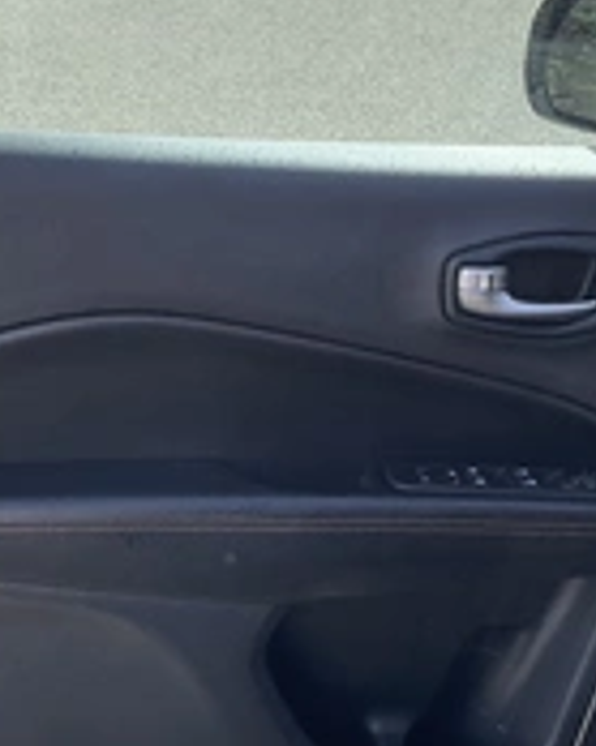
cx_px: 279
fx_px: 1434
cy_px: 450
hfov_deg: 23.5
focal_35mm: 65
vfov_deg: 29.1
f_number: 1.8
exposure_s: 1/586
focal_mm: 3
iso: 25
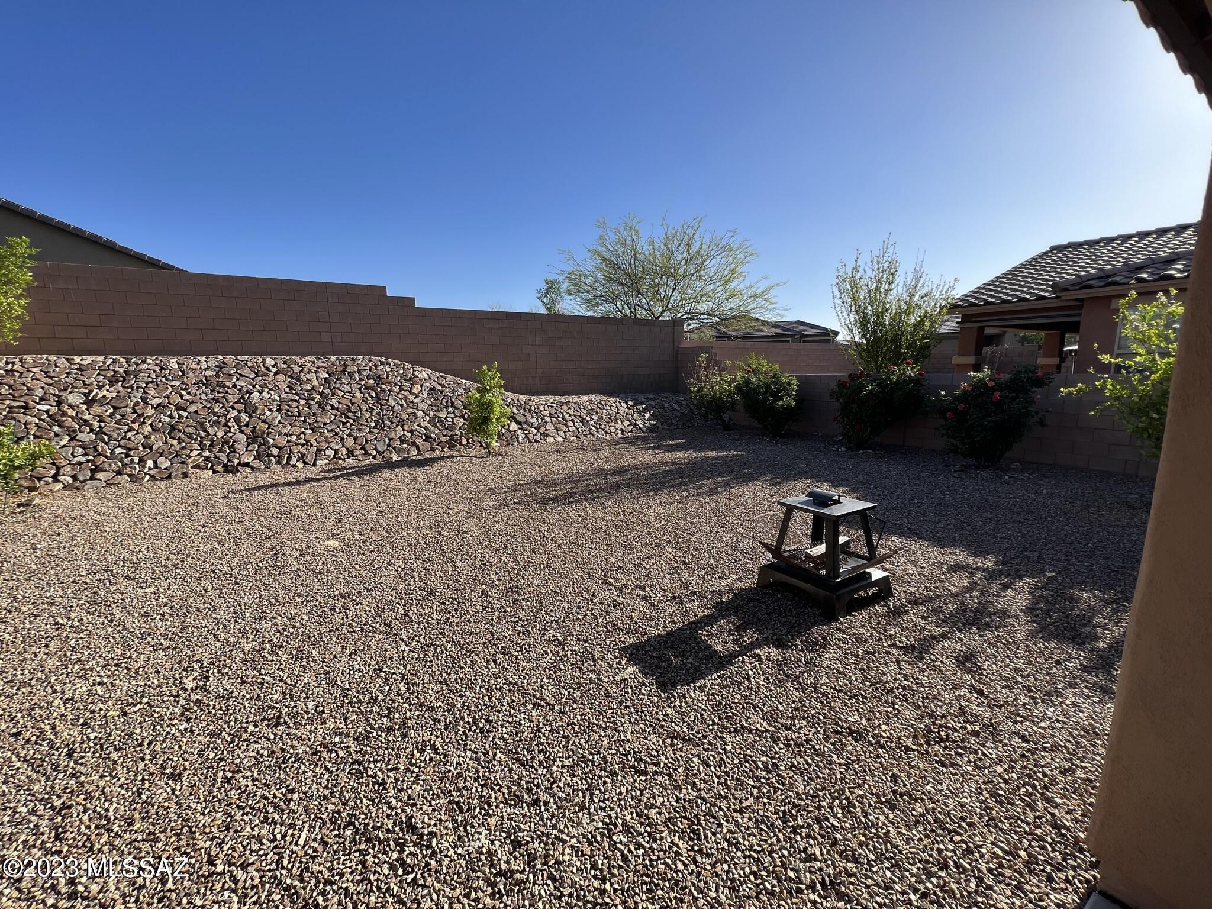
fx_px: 455
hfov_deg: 106.2
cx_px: 606
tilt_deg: -10.2
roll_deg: +1.7
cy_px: 454
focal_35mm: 13
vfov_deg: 89.9
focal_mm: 1.57
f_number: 1.8
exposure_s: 1/763
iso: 32
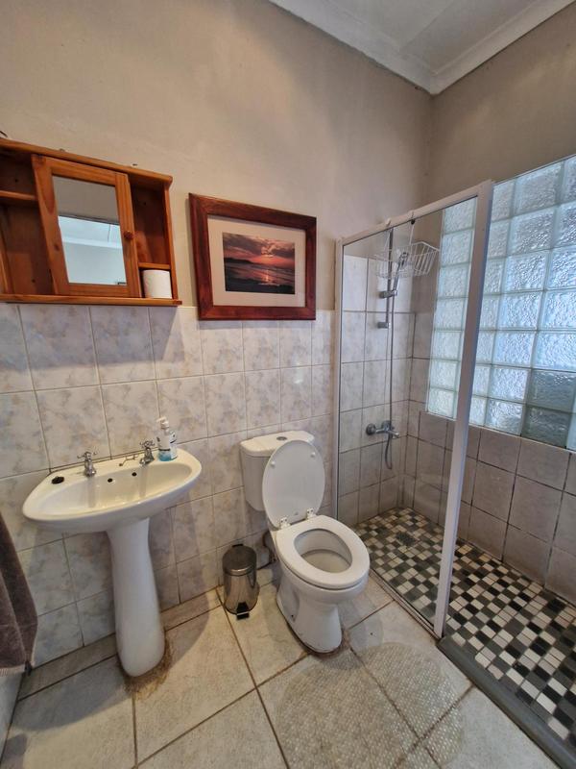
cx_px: 288
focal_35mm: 13
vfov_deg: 106.2
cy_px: 384
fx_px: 288
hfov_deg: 89.9
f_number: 2.2
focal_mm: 1.74
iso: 200
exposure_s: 1/50
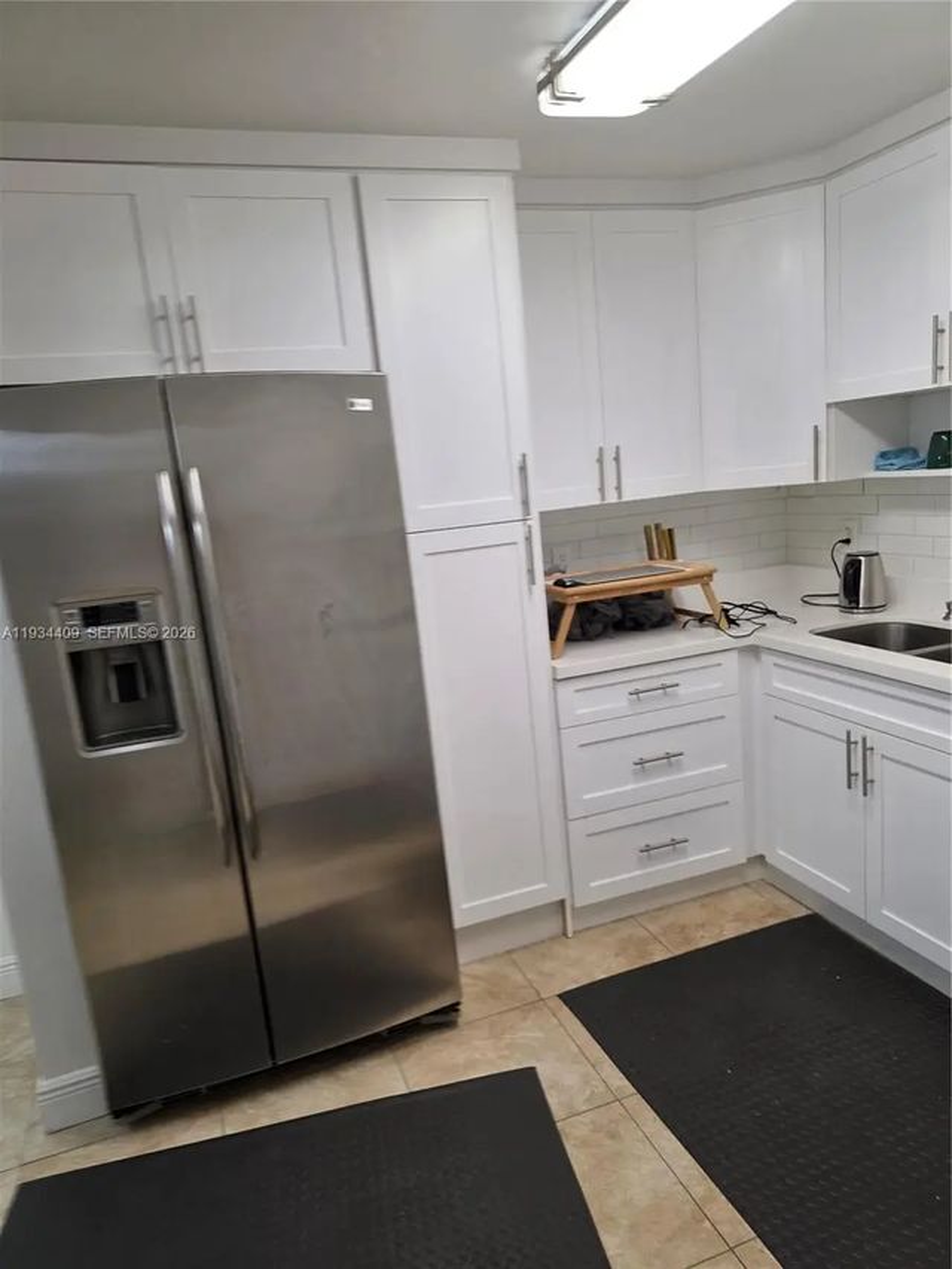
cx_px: 476
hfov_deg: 58.9
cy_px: 634
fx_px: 843
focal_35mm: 23
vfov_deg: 73.9
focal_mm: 6.3
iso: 125
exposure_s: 1/120
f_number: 1.7
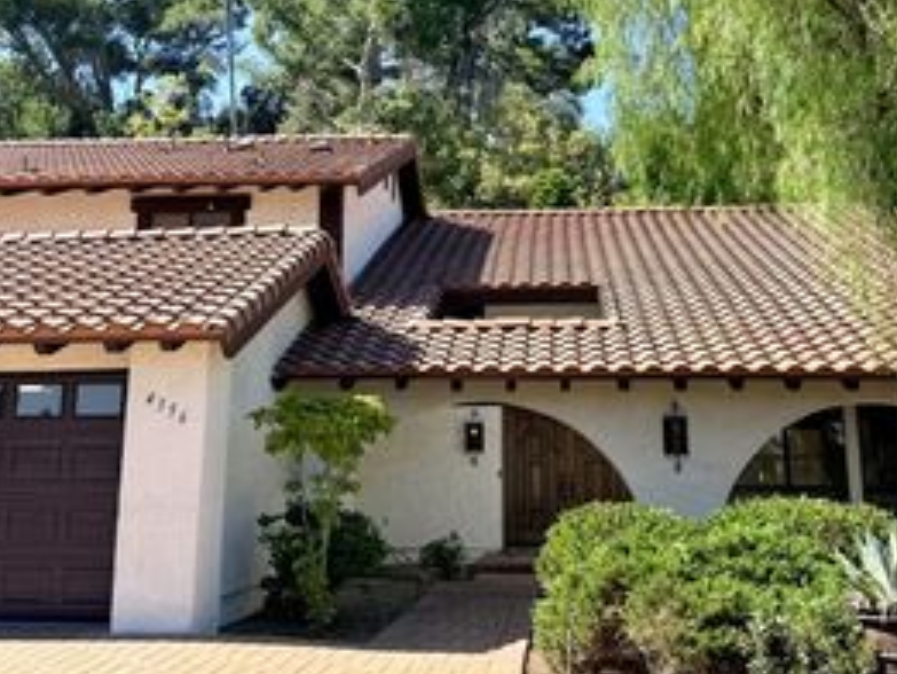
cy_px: 194
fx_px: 1193
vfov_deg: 31.1
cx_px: 454
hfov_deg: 41.2
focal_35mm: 46
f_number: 1.78
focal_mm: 6.76
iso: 80
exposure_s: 1/2299
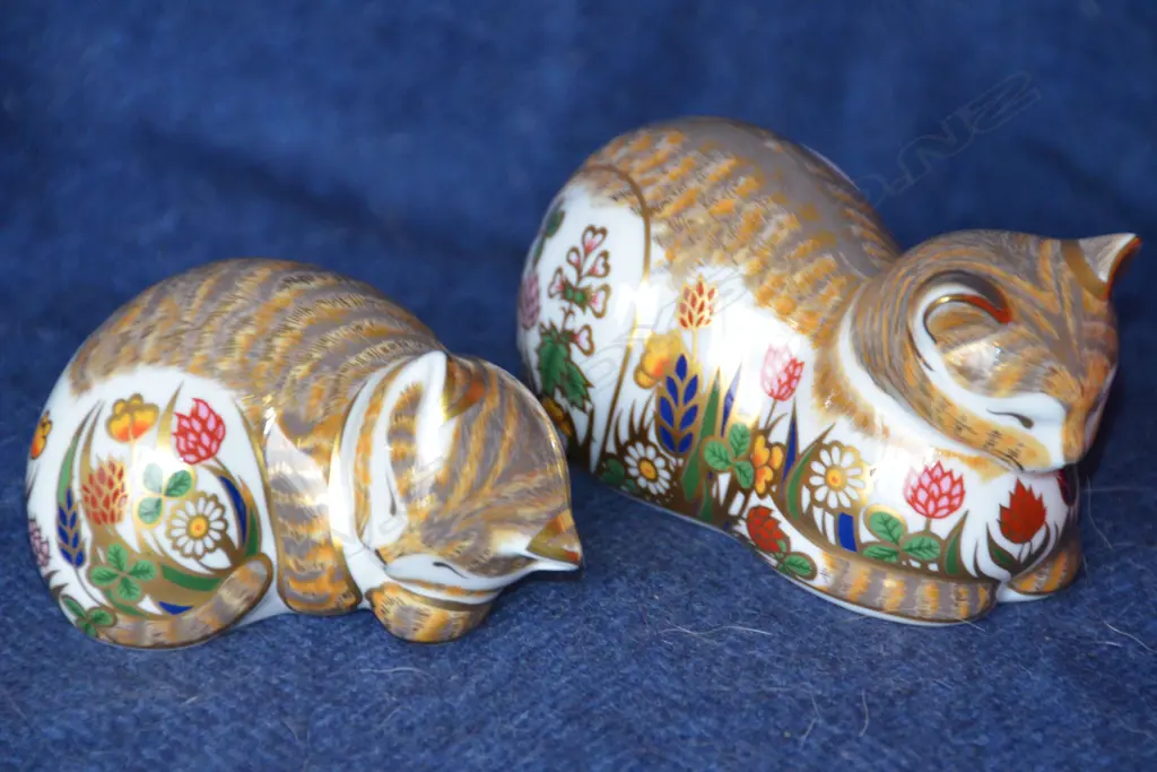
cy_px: 386
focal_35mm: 300
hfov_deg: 6.9
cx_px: 578
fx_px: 9642
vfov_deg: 4.6
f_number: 5.6
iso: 1800
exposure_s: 1/60
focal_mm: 200
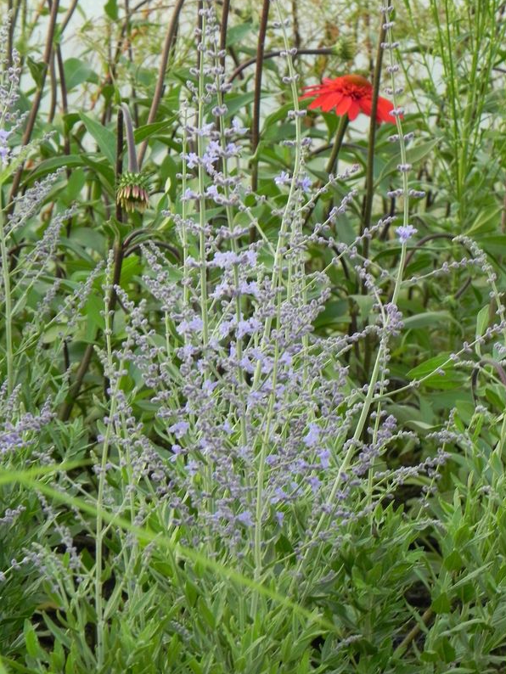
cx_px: 254
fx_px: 2825
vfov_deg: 13.6
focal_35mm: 145
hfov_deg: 10.2
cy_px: 335
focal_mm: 25.7
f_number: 5
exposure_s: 1/25
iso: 160
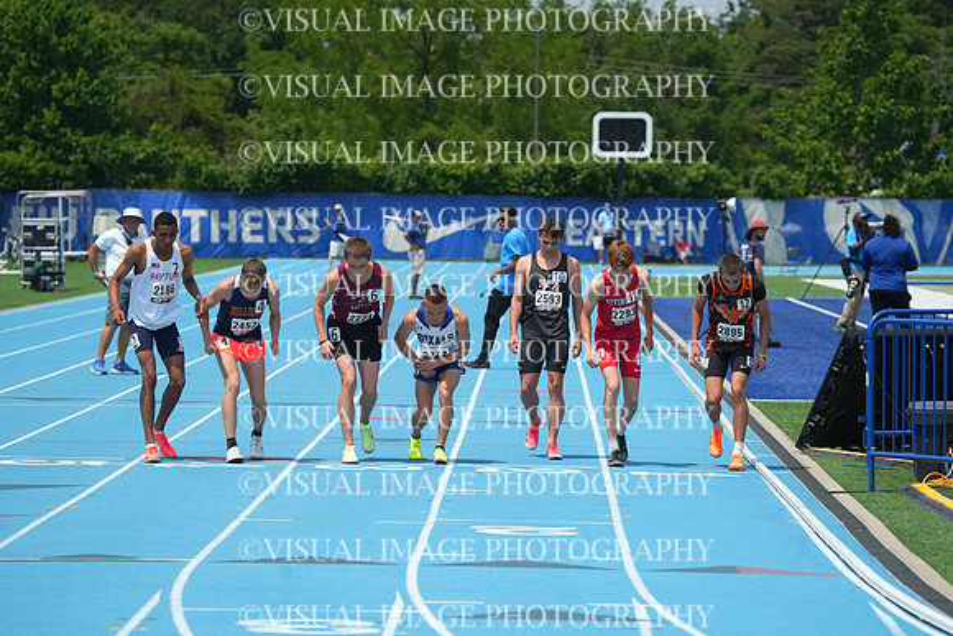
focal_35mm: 190
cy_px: 318
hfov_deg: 10.8
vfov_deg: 7.2
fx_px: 5031
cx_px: 476
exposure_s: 1/2500
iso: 400
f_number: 5.6
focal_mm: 190
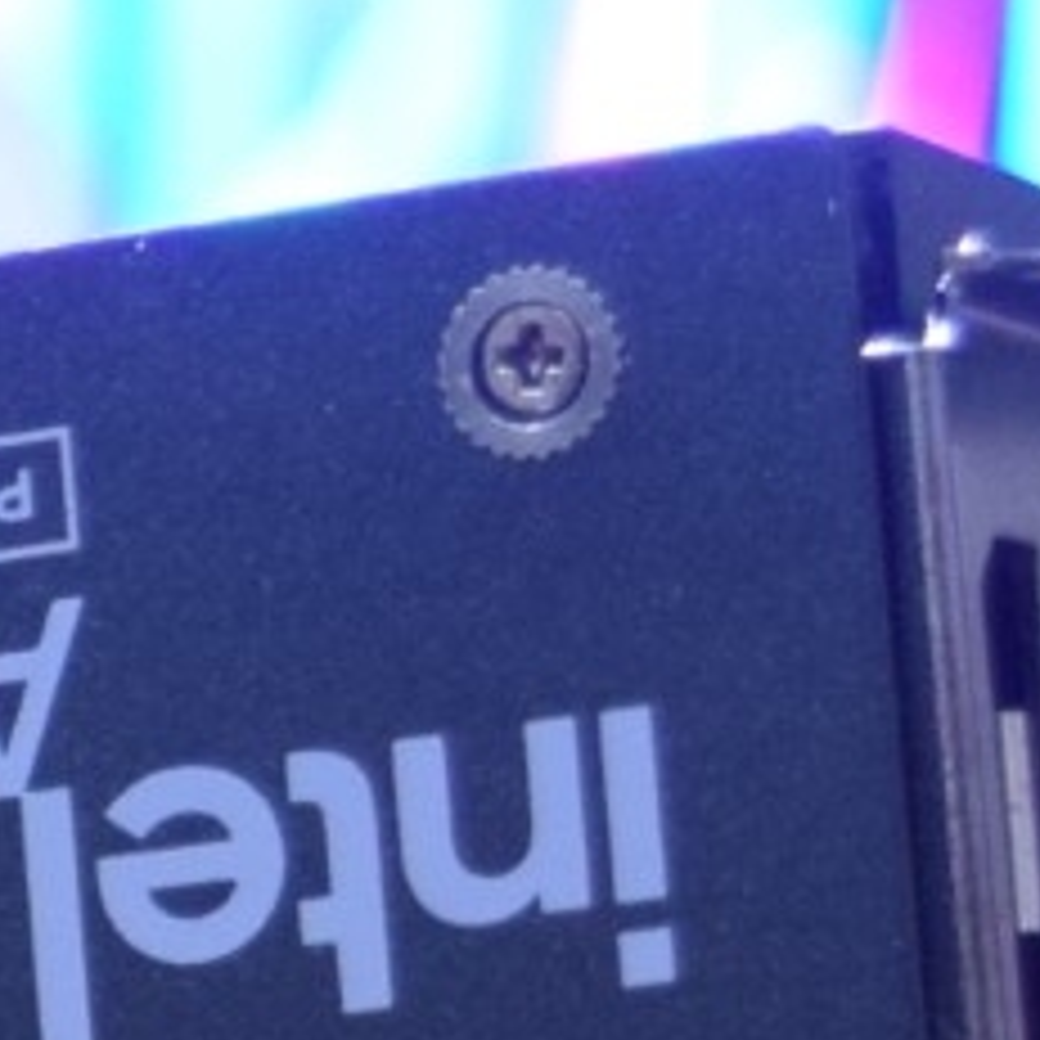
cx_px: -1742
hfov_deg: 4.1
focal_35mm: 417
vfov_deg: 4.2
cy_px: 1810
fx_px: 14173
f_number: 5.6
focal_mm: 35
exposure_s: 1/10
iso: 1600
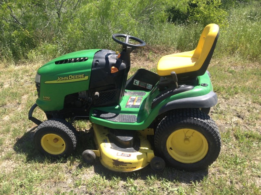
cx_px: 130
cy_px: 98
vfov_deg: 40.7
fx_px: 264
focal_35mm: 35
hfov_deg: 52.6
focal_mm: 4.28
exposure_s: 1/717
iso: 50
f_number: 2.4
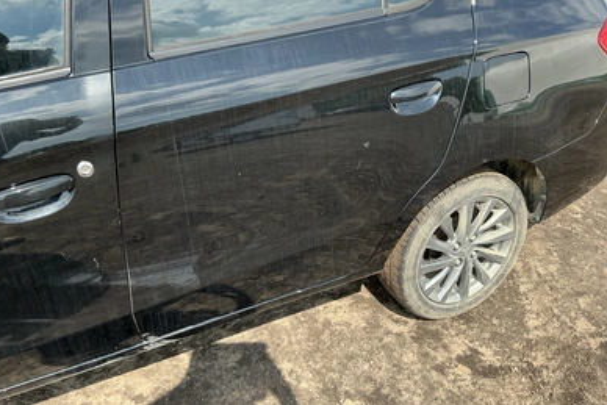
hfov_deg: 61.9
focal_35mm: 30
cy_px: 172
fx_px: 506
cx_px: 296
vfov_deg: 43.5
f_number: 1.8
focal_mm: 3
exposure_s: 1/635
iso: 25
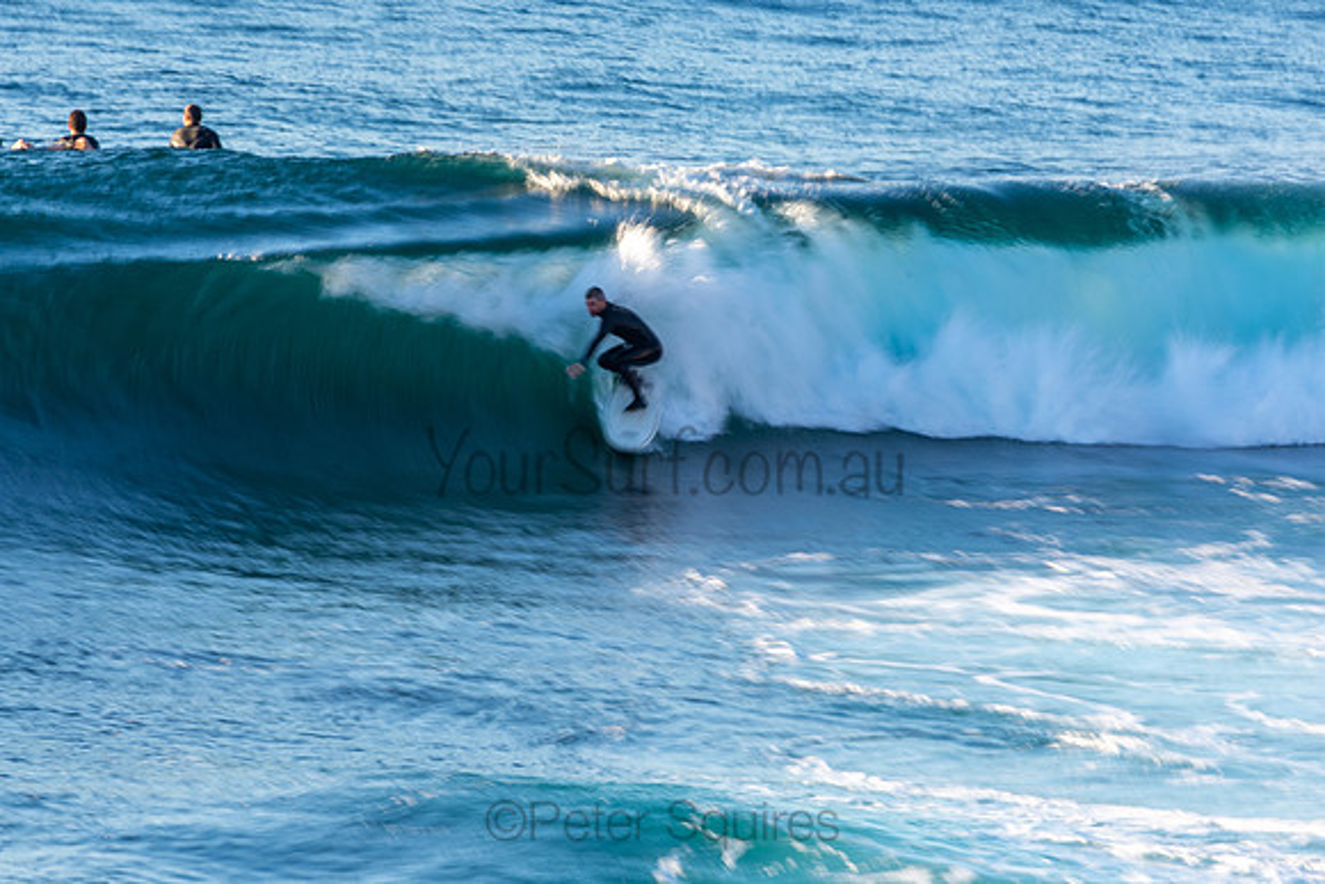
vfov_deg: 1.8
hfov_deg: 2.7
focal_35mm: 750
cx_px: 662
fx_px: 27609
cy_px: 442
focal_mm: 500
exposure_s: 1/15
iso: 100
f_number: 18
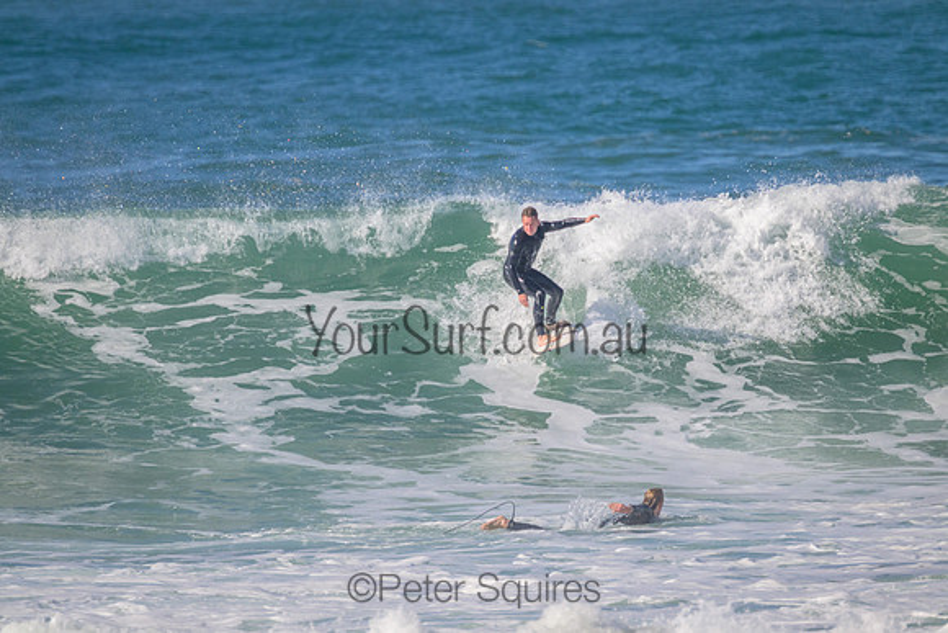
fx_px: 21071
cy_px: 316
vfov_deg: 1.7
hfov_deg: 2.6
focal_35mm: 800
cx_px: 474
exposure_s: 1/2000
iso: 1100
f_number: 11
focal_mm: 800
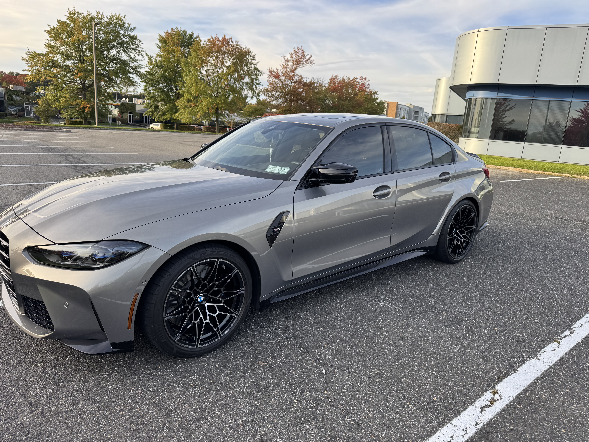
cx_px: 294
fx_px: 408
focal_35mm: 24
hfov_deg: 71.6
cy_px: 221
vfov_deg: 56.8
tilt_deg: -12.4
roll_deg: -4.6
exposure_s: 1/723
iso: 80
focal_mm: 6.76
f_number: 1.78
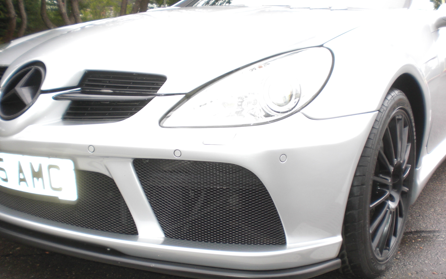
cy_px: 162
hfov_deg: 48.2
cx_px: 223
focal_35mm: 41
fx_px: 498
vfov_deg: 31.2
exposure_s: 1/80
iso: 100
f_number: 3.1
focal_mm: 6.3
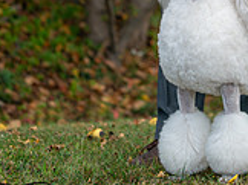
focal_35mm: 214
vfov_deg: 6.8
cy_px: -99
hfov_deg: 9.2
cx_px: 208
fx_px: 1531
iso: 160
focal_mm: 80
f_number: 2.8
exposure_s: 1/800
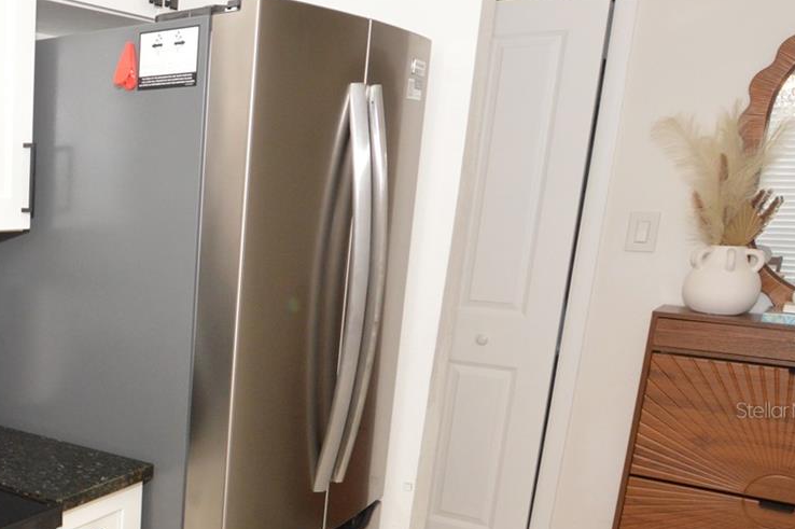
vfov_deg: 33.3
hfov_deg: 41.8
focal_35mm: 39
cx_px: -30
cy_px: 410
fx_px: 861
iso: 800
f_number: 9
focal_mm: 12
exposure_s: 1/80
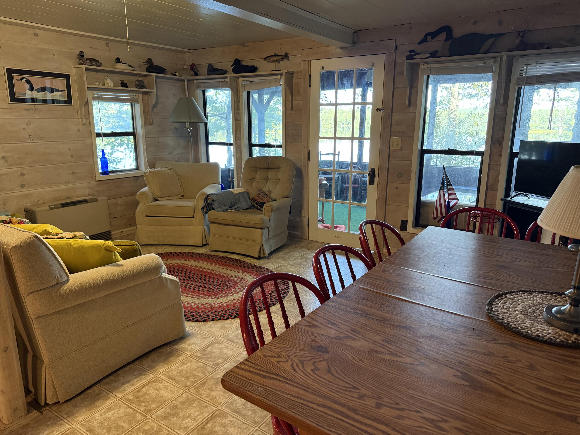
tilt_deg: -13.0
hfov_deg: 71.6
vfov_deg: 56.8
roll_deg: -0.3
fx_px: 402
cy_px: 218
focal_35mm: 24
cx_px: 290
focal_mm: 6.76
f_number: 1.78
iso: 320
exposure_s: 1/60
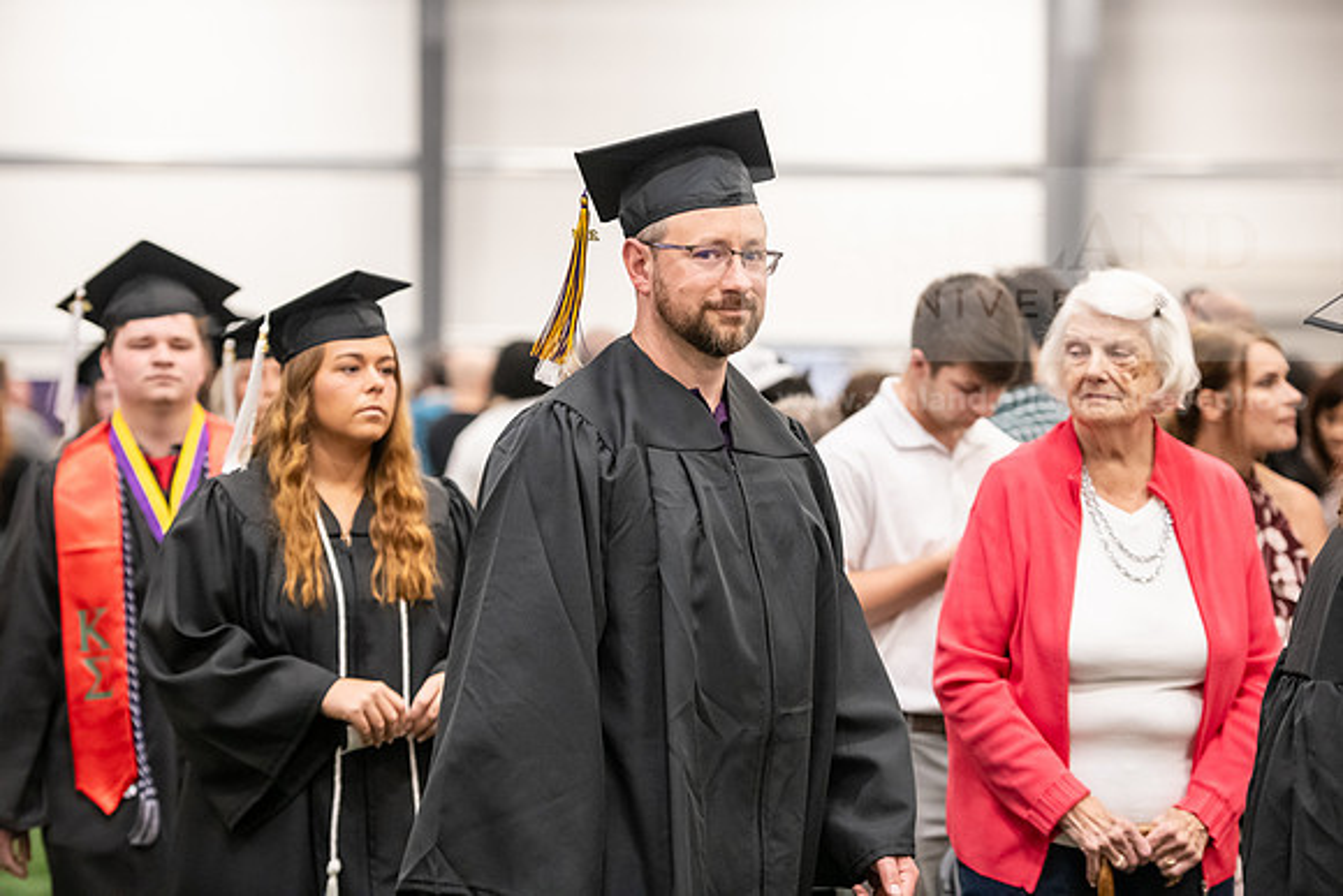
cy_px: 448
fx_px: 4104
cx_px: 672
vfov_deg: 12.5
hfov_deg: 18.6
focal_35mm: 110
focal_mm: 110
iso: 3200
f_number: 3.2
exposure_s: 1/200
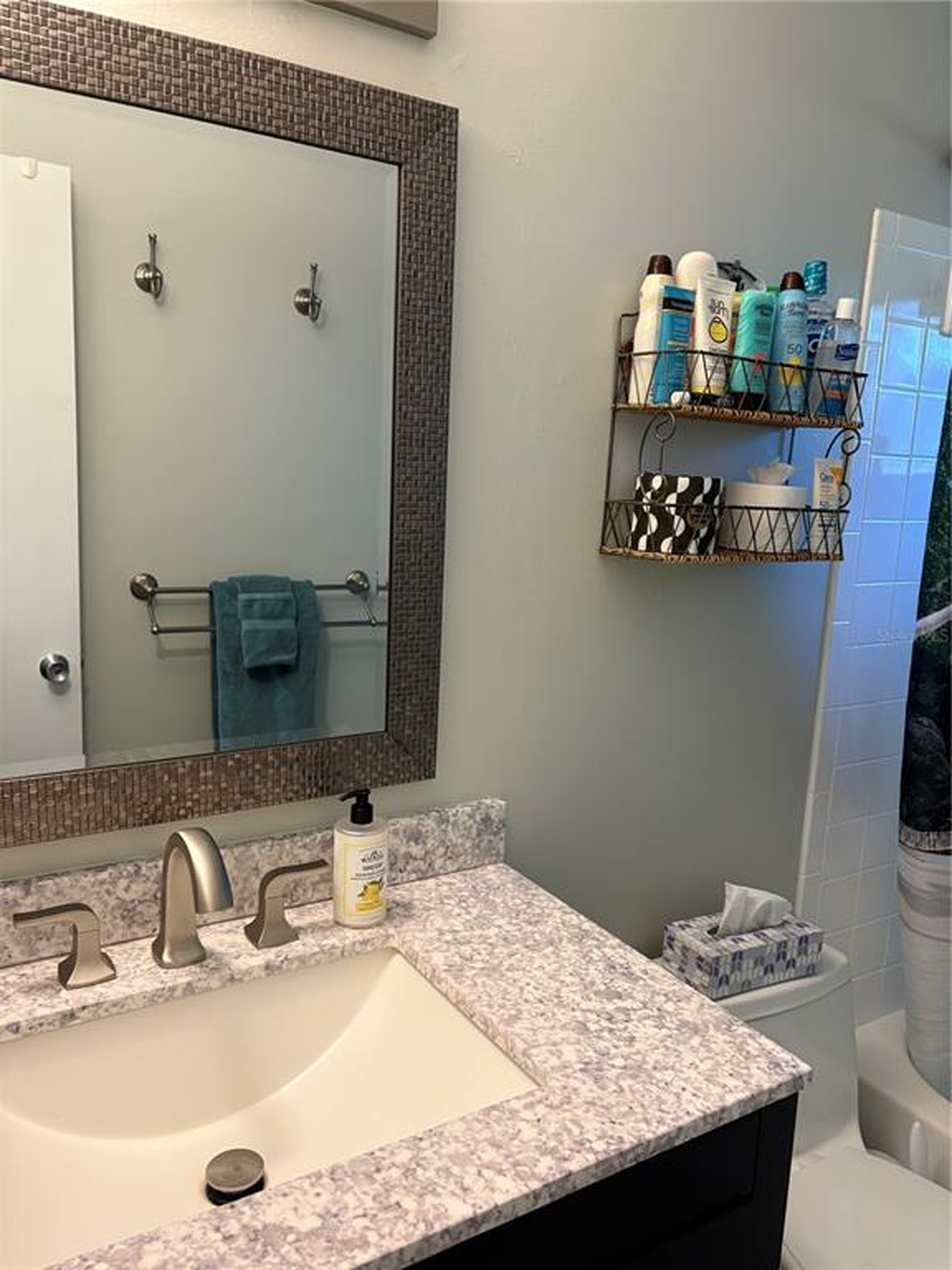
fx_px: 953
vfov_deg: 67.3
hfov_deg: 53.1
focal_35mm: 26
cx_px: 476
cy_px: 635
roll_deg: -2.7
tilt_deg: -9.7
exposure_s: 1/60
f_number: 1.6
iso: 200
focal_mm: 5.96
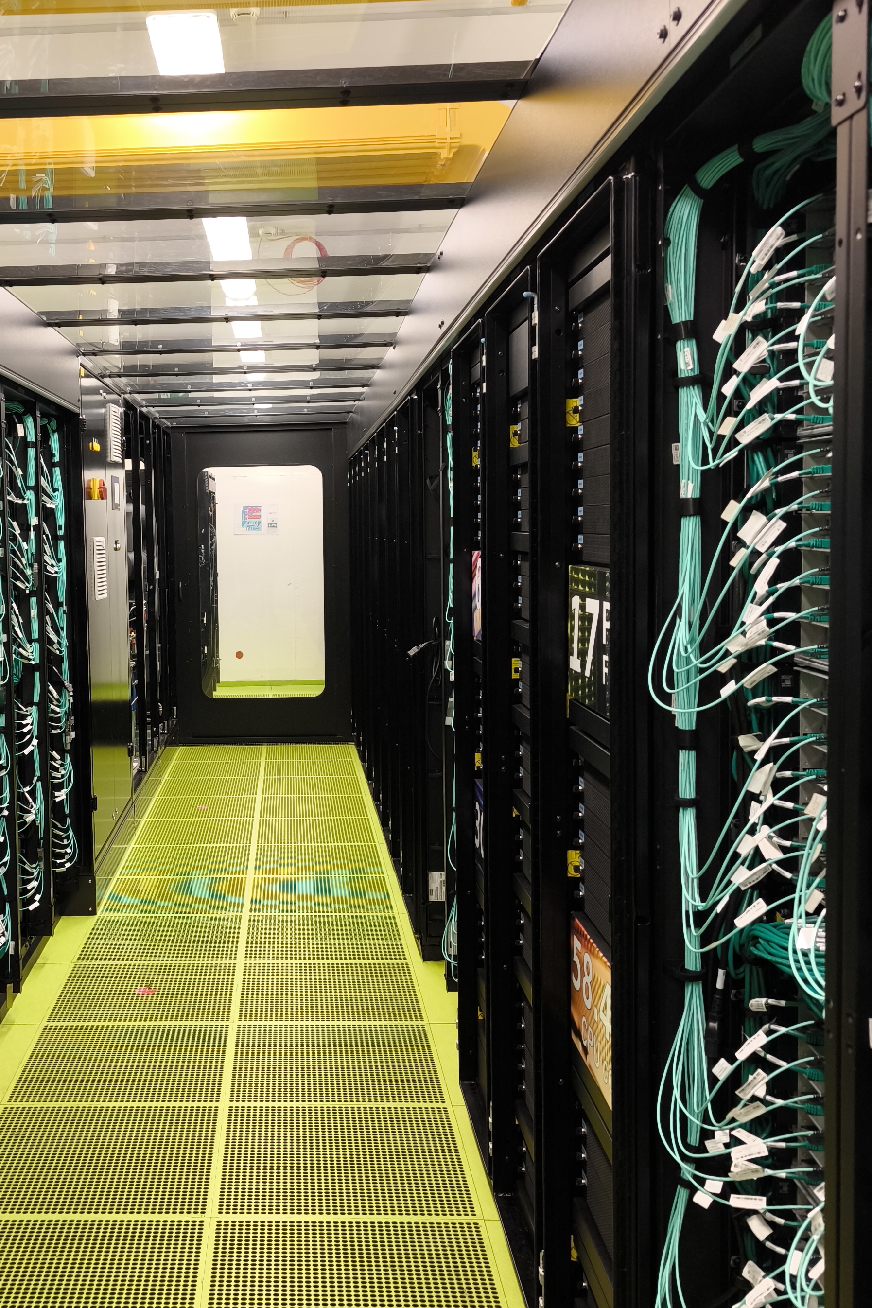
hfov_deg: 34.2
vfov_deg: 50.7
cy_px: 632
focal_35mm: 38
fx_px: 1381
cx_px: 205
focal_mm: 6.92
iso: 200
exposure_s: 1/99.9
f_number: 1.9
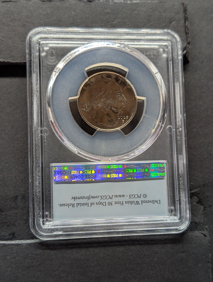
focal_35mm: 49
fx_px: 401
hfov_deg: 29.7
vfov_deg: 38.9
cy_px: 141
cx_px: 106
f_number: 1.68
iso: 28
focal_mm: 6.9
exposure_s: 1/50.3
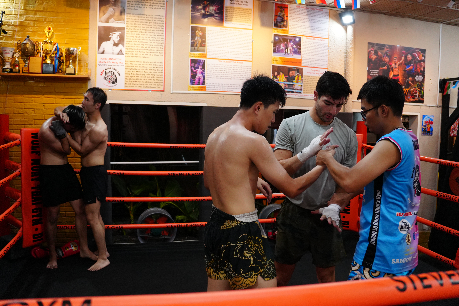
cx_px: 230
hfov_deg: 61.7
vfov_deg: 43.4
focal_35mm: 30
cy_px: 153
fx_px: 384
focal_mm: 20.1
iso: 2000
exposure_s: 1/800
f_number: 2.8
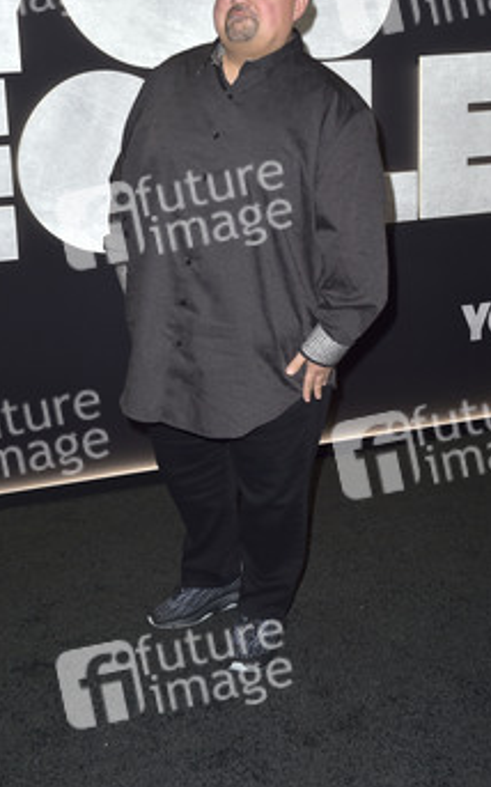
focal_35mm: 50
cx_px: 242
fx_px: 1072
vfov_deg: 40.2
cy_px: 330
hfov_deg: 25.8
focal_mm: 42
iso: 500
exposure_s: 1/250
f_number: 6.3
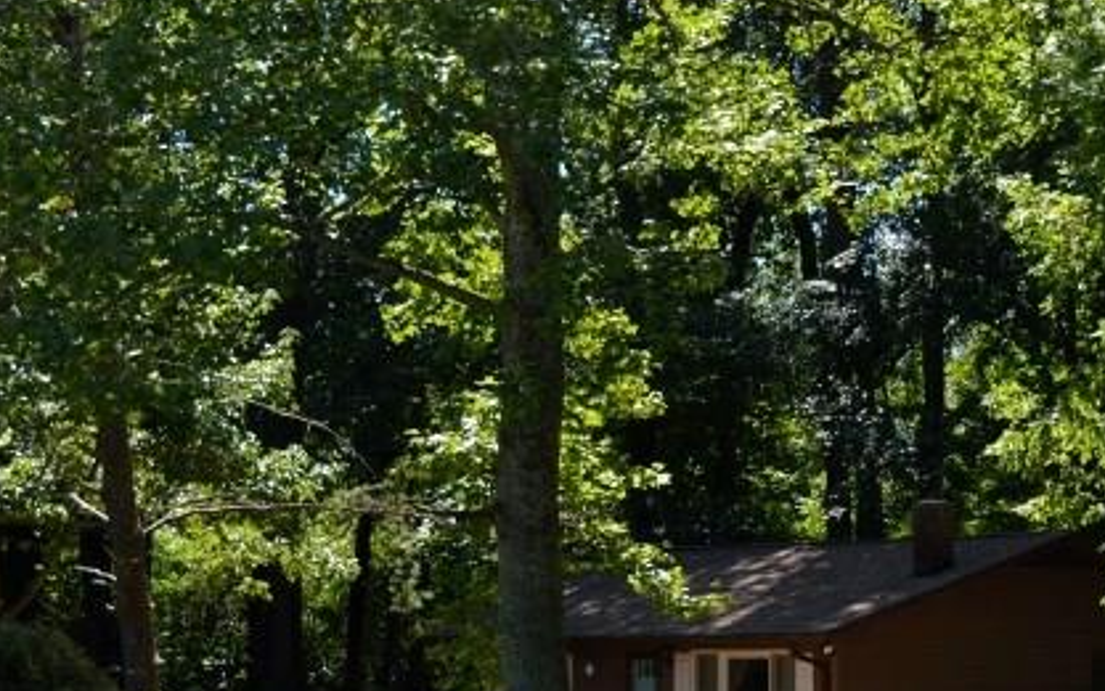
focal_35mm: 116
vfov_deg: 11.2
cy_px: 692
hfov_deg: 17.7
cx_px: 965
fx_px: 3502
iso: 100
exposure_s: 1/200
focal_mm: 31
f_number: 6.3
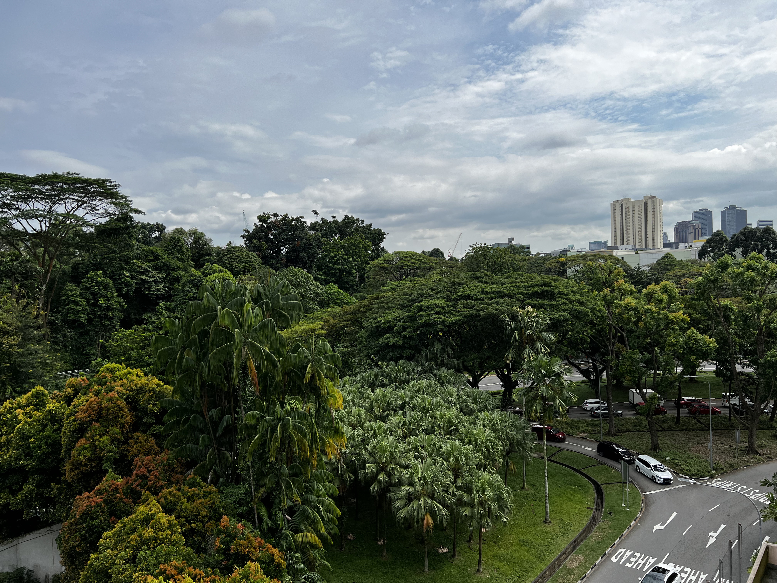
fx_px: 584
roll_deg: +2.5
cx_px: 388
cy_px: 292
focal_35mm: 26
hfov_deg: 67.3
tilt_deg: -1.9
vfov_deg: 53.1
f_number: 1.5
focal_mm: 5.7
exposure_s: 1/6993
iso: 50
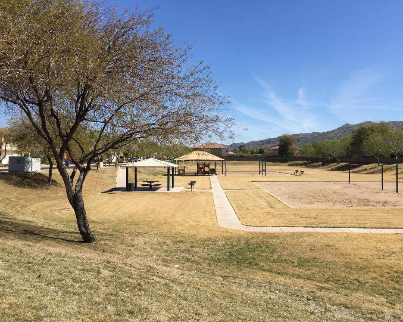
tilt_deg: +1.7
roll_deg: +0.3
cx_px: 210
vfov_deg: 47.1
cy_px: 163
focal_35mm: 31
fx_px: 370
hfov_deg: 57.2
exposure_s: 1/1972
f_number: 2.2
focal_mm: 4.15
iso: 25
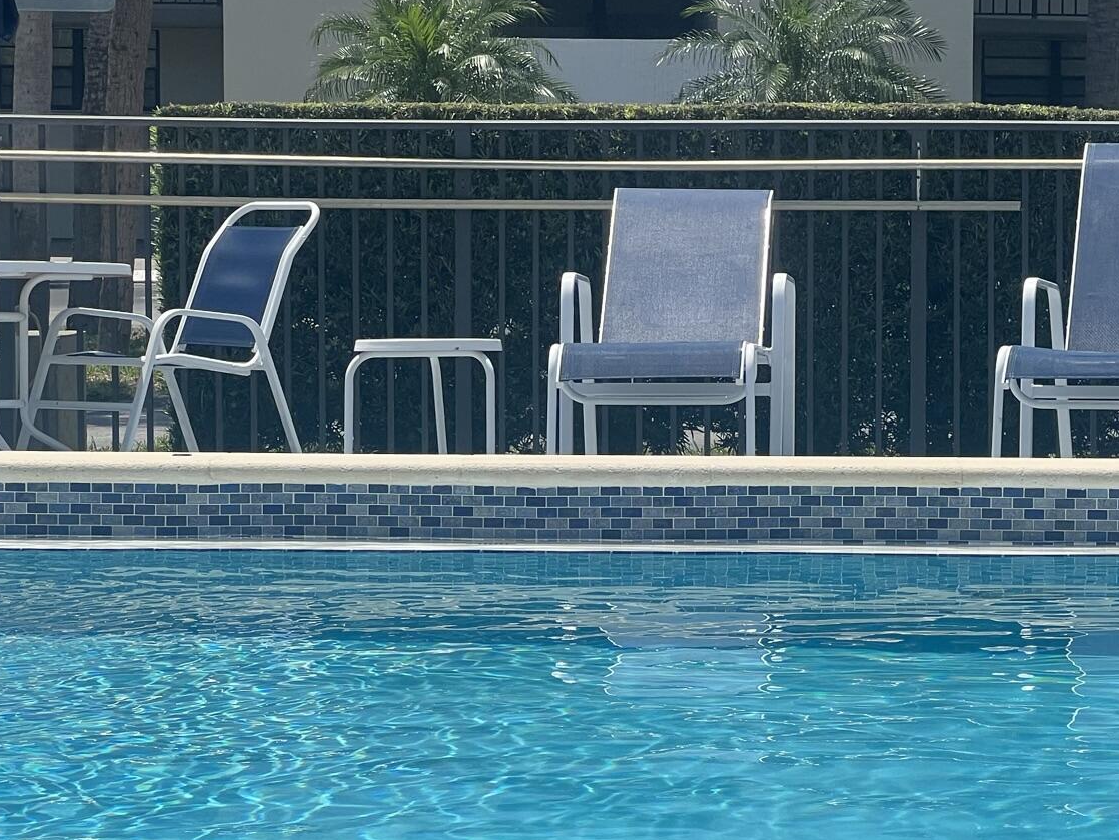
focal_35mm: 141
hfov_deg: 13.9
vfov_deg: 10.5
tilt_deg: -4.3
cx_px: 899
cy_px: 484
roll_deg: +0.1
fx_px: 4559
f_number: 2.8
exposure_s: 1/769
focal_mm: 9
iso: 32
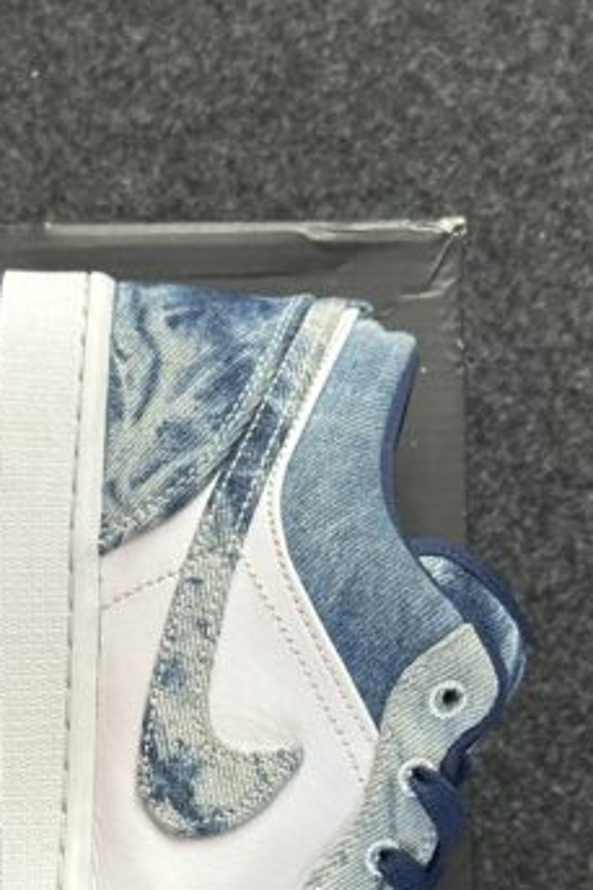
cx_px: -5
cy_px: 946
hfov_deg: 11.7
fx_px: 2869
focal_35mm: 116
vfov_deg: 17.1
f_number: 1.78
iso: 250
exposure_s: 1/50
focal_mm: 6.86
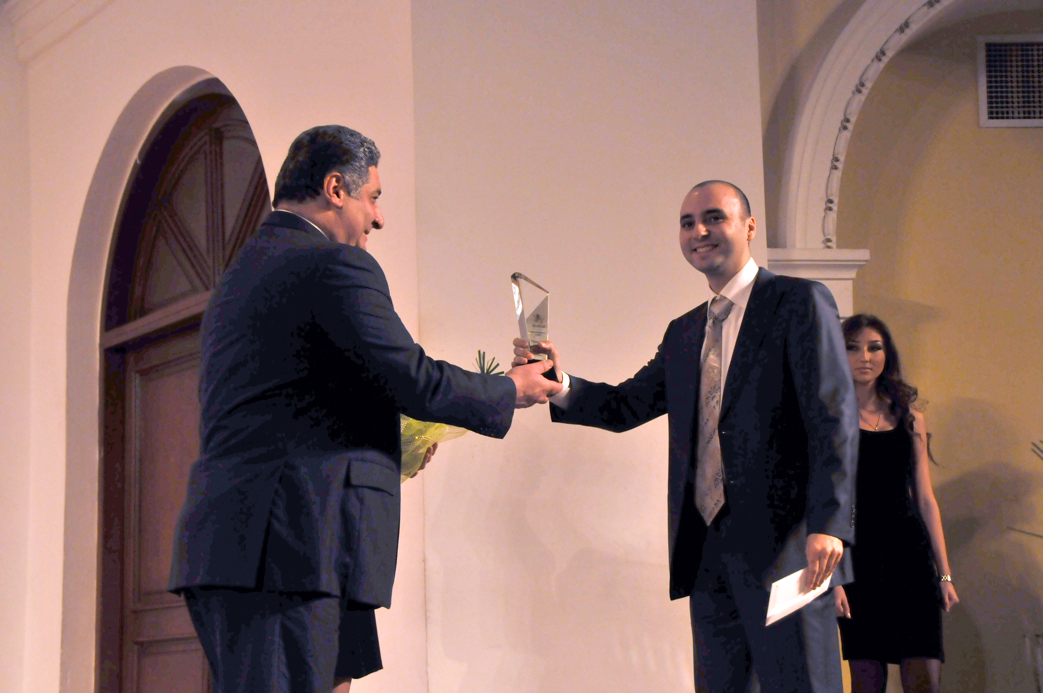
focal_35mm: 66
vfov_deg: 20.6
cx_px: 522
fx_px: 1910
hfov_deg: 30.5
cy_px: 346
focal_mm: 44
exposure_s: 1/100
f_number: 7.1
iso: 800
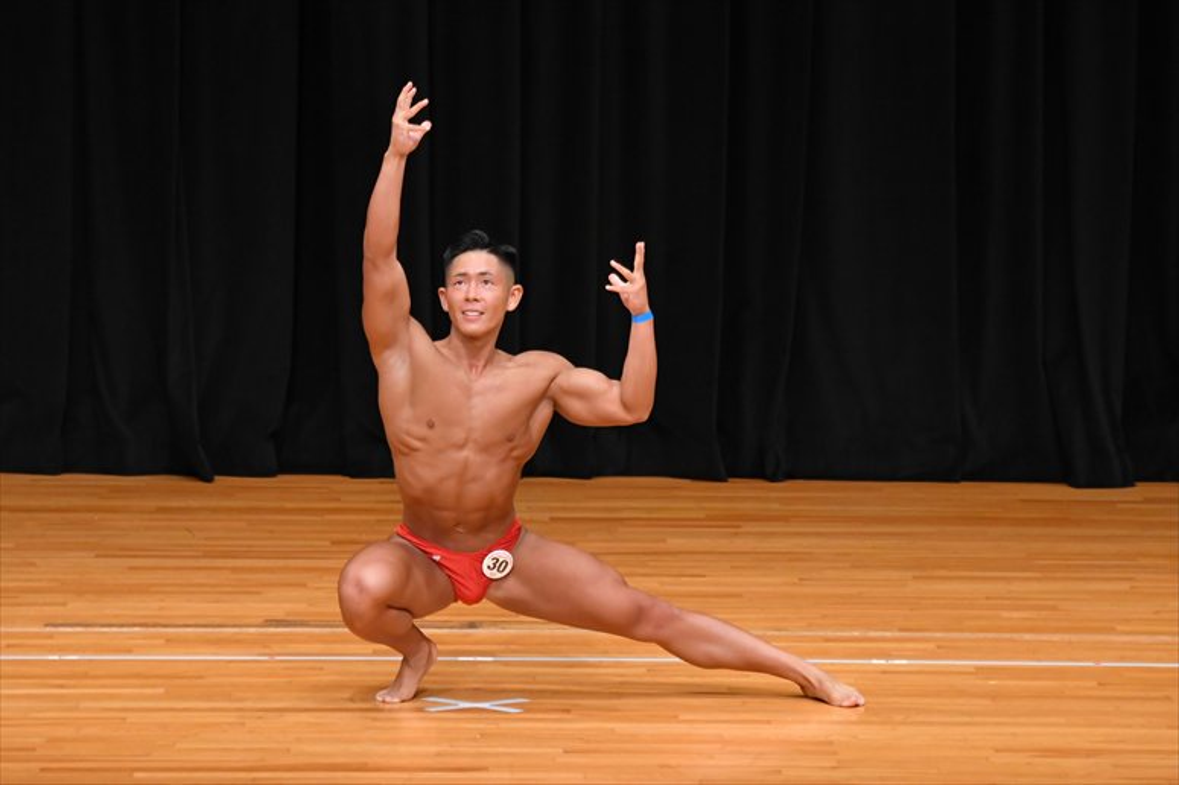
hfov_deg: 6.5
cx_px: 590
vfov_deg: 4.4
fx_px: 10311
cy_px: 392
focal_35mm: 315
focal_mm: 210
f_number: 5.6
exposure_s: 1/400
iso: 3200
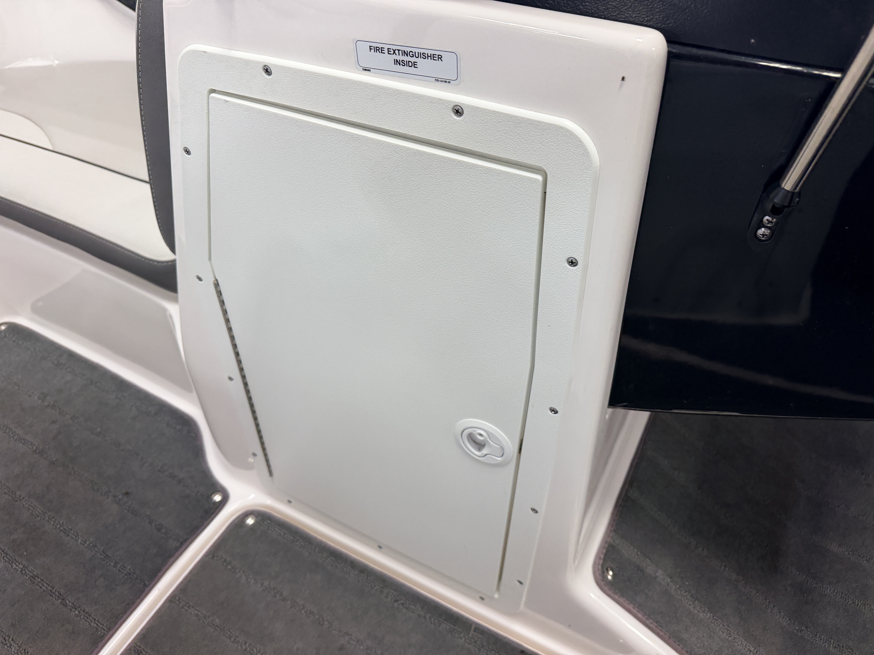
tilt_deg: -43.7
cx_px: 437
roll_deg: +4.9
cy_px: 328
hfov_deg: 71.6
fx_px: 606
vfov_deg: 56.8
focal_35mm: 24
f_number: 1.78
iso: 160
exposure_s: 1/120
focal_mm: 6.76
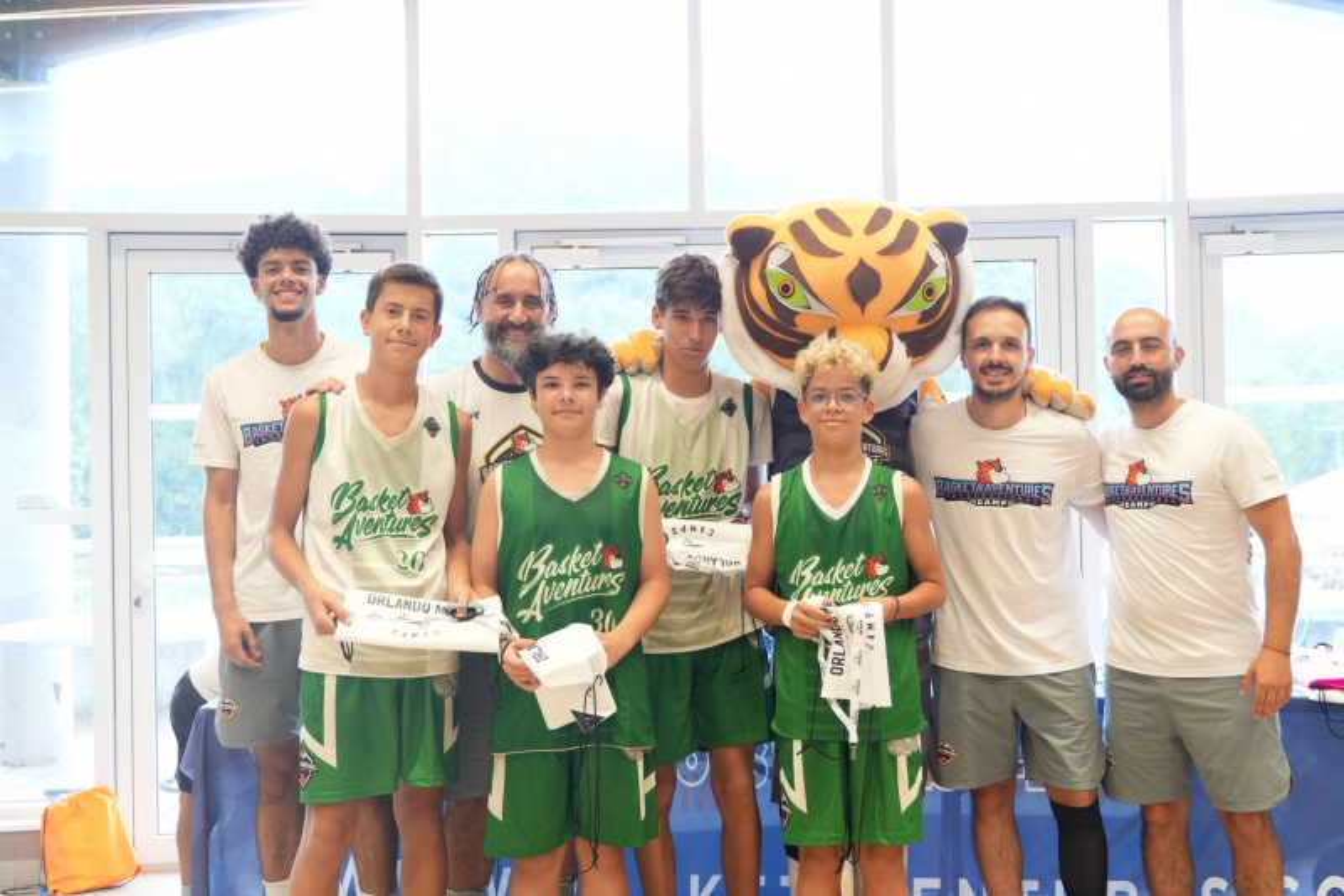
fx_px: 1568
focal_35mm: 42
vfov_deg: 31.9
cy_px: 448
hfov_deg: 46.4
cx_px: 672
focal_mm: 28
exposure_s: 1/200
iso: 1250
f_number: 2.8
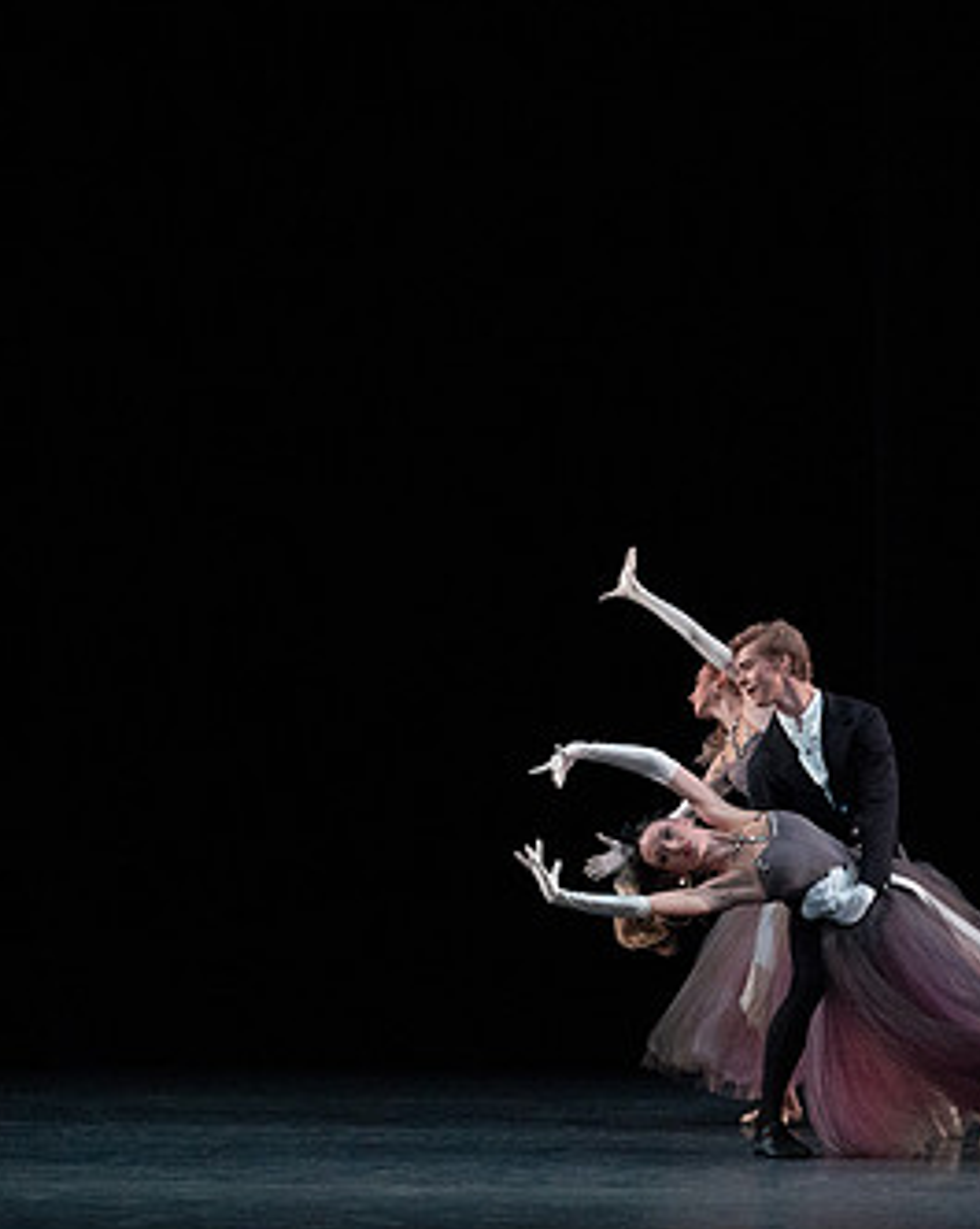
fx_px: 7987
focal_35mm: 220
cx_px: 954
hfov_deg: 7.0
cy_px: 609
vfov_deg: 8.8
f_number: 5.6
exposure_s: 1/400
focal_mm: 134
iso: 16000
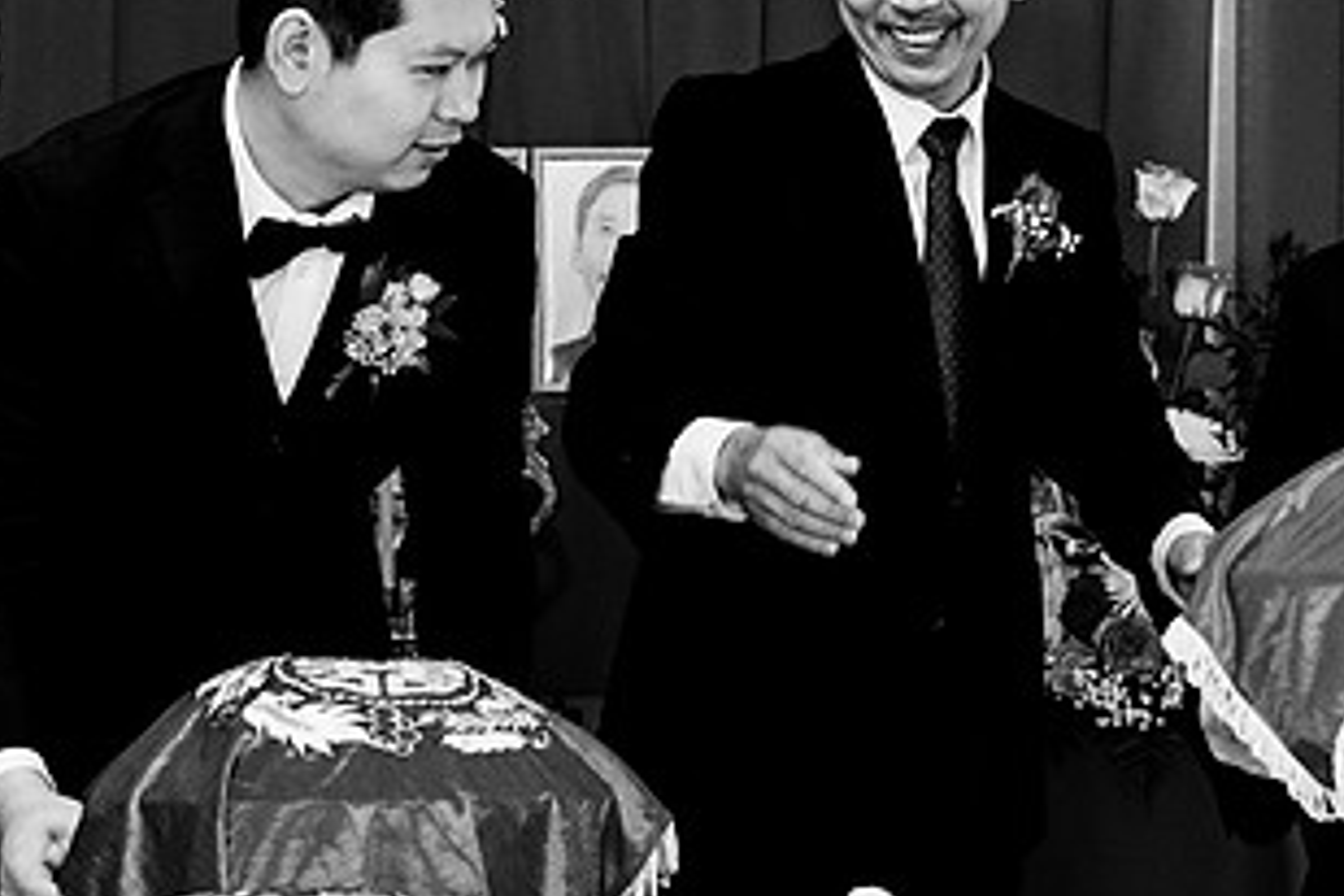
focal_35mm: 118
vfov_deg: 11.5
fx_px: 4405
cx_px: 1010
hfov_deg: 17.3
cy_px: 51
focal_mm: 51
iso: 1600
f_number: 4
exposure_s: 1/125
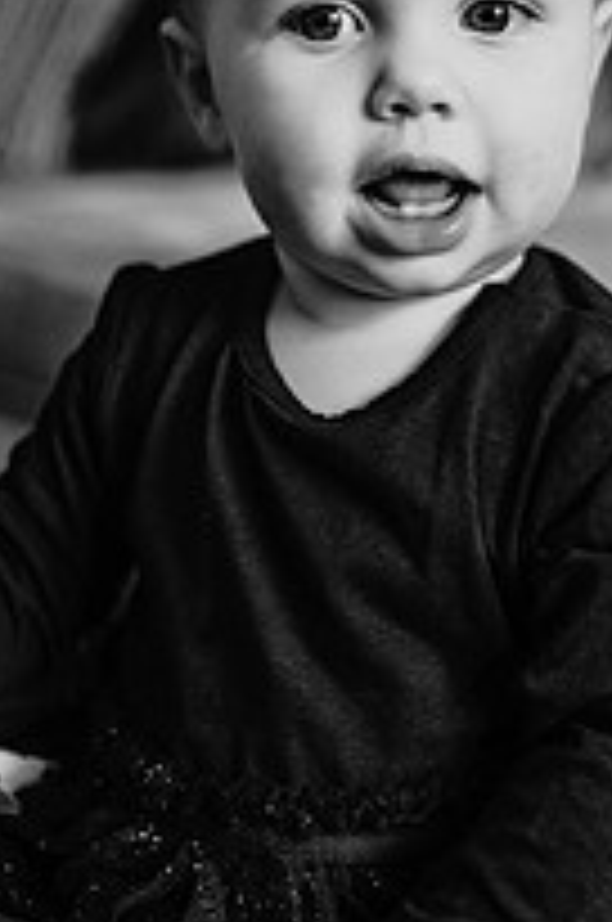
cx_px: 394
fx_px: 1970
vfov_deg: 26.3
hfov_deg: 17.6
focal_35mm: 77
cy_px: 333
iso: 400
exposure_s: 1/160
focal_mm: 35
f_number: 2.2
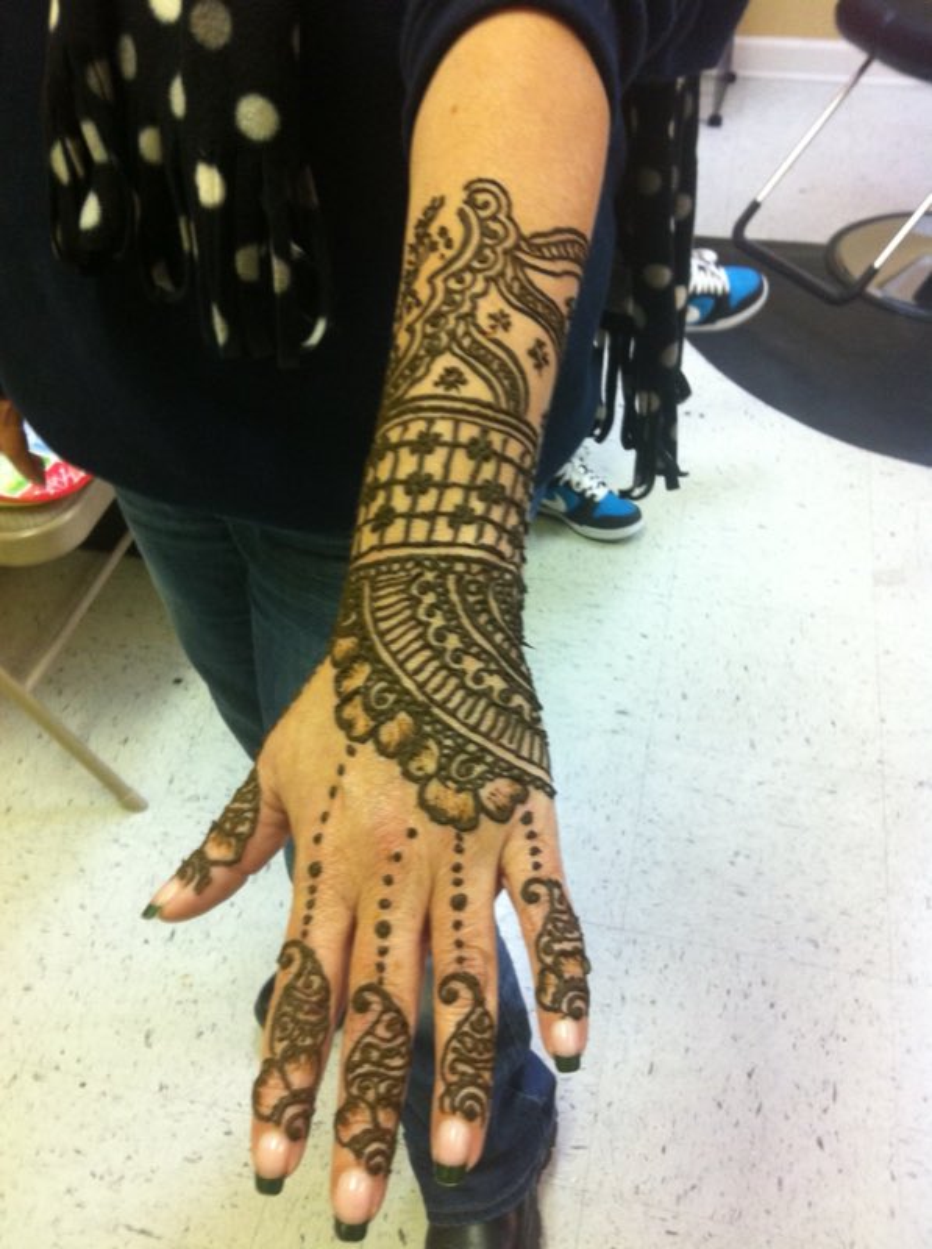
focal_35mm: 35
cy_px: 624
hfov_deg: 40.6
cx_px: 466
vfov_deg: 52.7
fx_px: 1260
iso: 160
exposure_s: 1/15
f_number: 2.8
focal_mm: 3.85
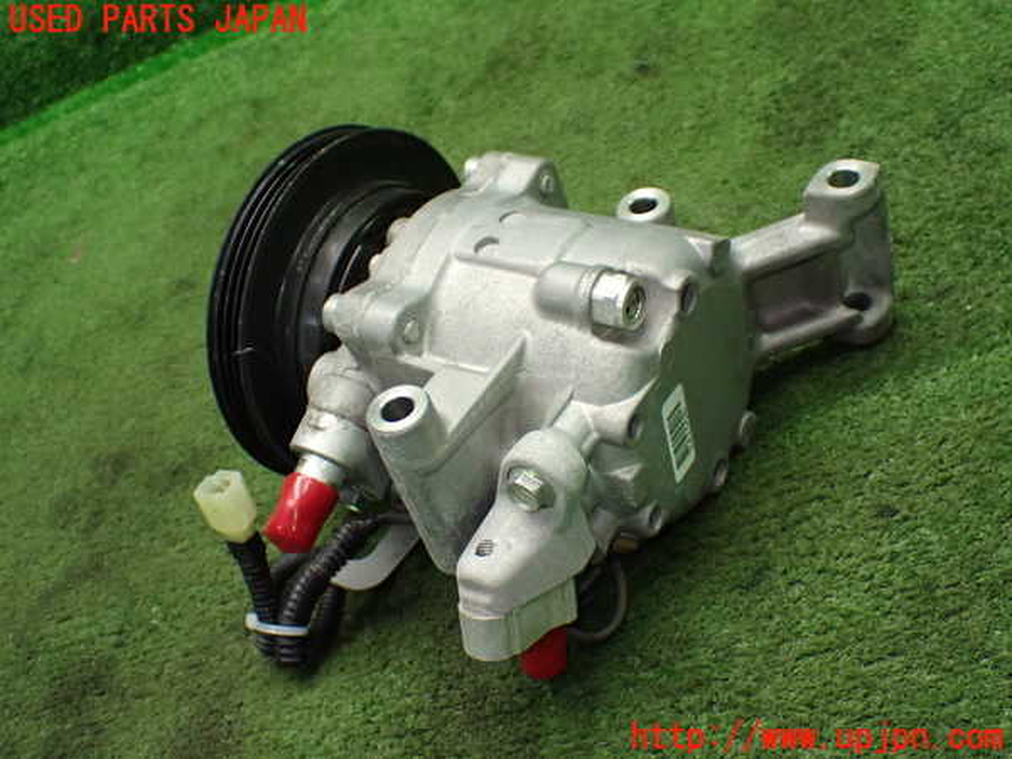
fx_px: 1286
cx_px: 506
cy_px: 380
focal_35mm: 44
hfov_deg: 42.9
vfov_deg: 32.9
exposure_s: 1/100
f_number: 2.9
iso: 800
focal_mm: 7.84
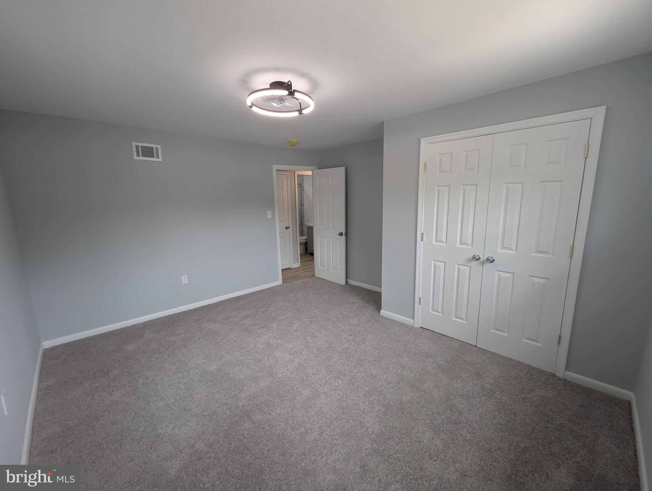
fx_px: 245
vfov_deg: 90.1
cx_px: 326
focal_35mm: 13
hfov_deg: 106.1
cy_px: 246
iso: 49
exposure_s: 1/42.6
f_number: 2.2
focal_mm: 1.95
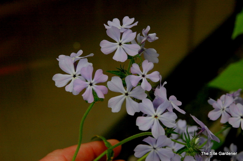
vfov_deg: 14.7
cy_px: 80
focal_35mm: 93
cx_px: 122
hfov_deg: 21.9
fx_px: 627
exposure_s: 1/250
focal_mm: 62
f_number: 8
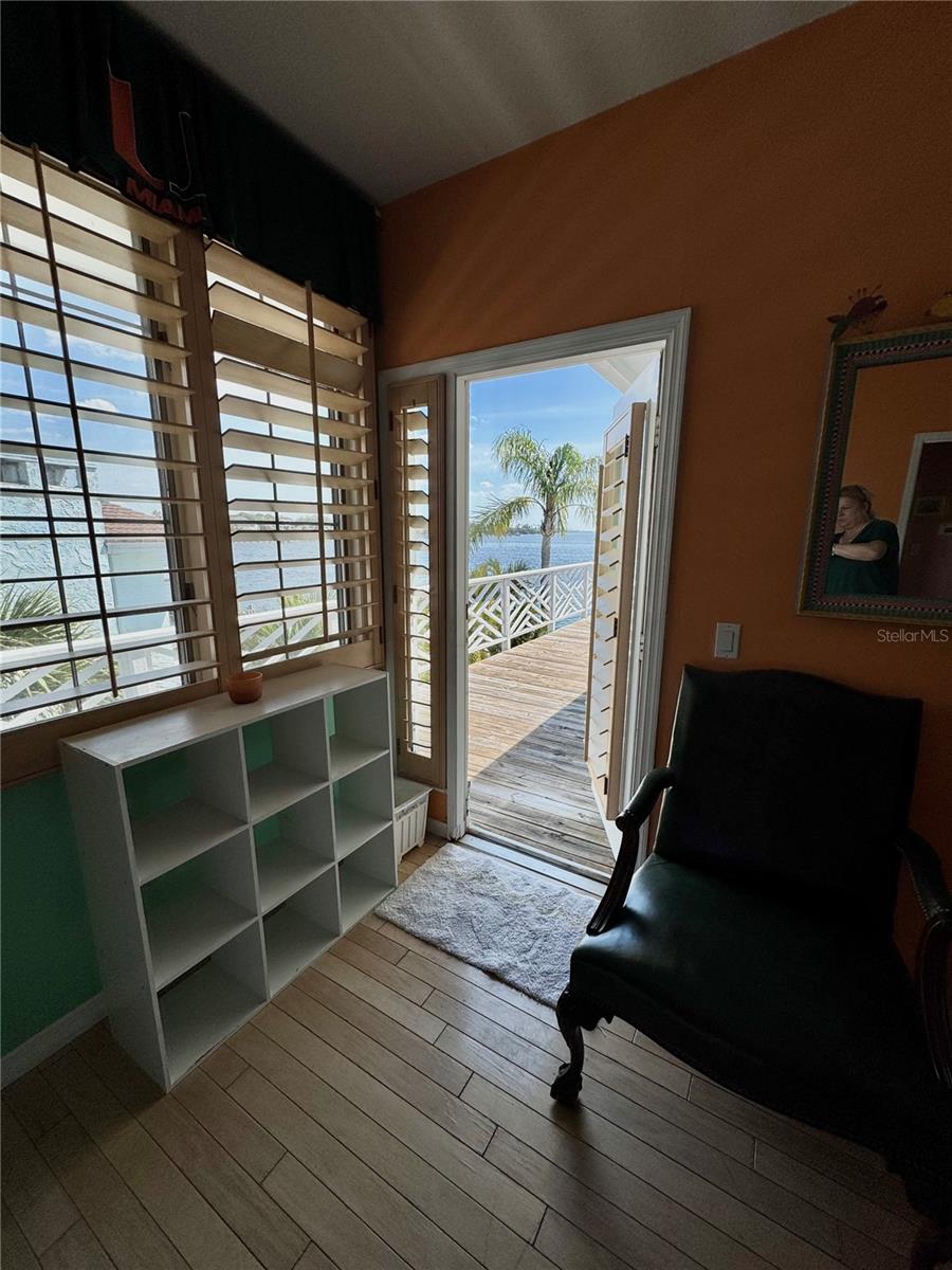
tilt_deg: -10.7
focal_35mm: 14
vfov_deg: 102.1
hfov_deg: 85.7
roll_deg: +0.0
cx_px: 476
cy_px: 635
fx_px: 513
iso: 40
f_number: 2.2
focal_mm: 2.22
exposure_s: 1/1094
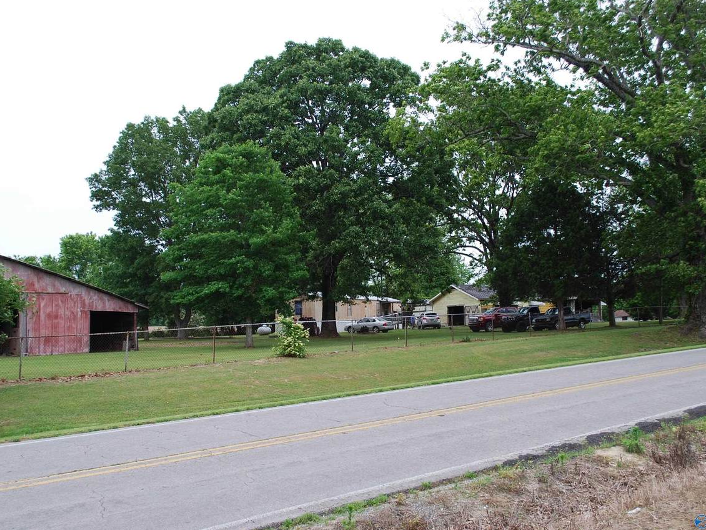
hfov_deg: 51.3
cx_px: 349
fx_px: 734
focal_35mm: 36
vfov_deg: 39.7
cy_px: 265
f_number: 5.6
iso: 100
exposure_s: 1/125
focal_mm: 22
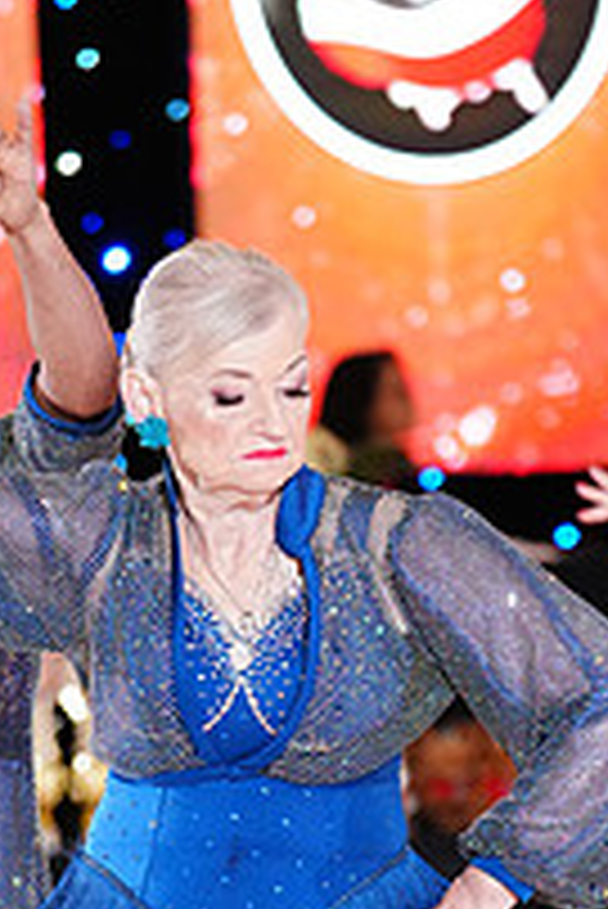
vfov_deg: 6.9
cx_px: 110
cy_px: 1148
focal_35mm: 296
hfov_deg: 4.6
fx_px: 7485
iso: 2500
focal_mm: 103
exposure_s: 1/320
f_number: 2.8
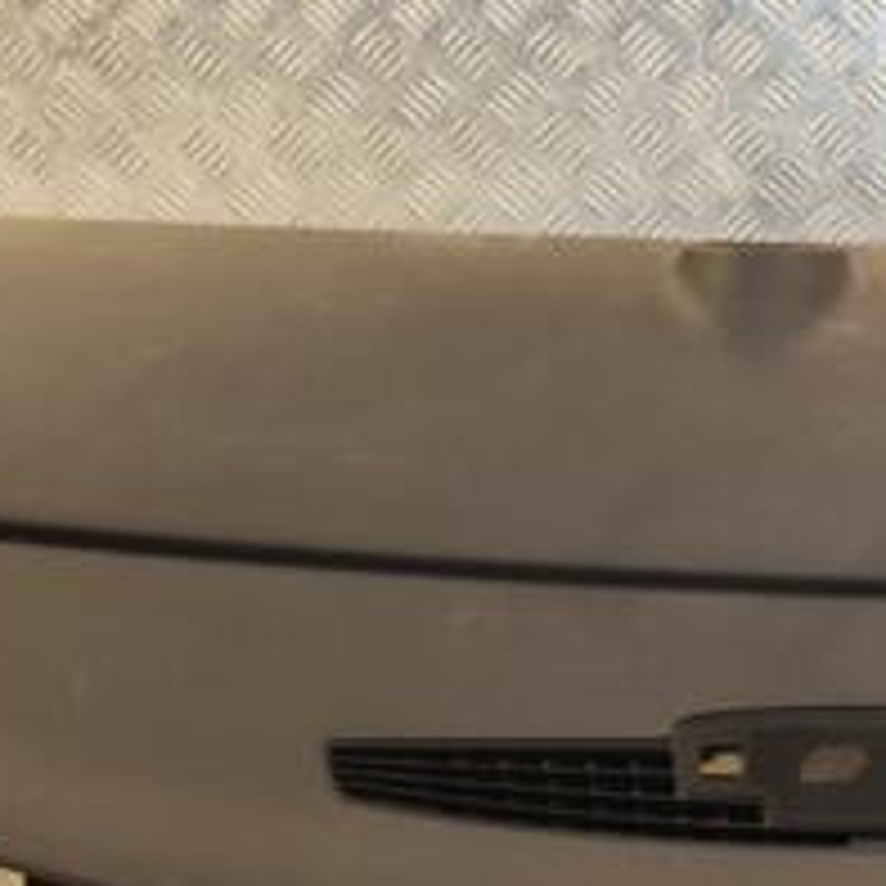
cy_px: 436
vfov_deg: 18.7
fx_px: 2693
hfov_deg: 18.3
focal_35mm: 93
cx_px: 855
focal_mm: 24
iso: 800
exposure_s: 1/125
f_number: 5
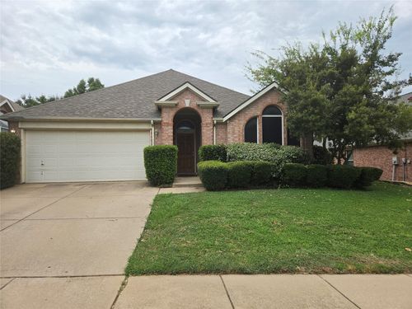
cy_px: 154
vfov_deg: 58.9
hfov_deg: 73.9
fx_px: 274
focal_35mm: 23
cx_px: 206
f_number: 1.8
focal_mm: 5.4
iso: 80
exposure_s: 1/4459
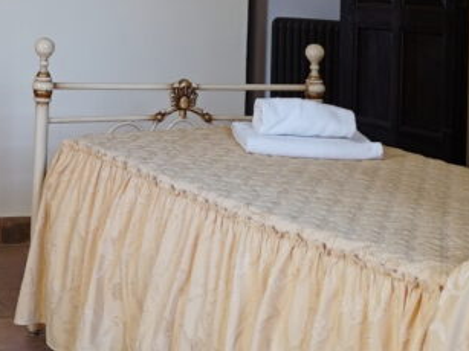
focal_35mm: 79
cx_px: 20
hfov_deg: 23.7
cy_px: -63
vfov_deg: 17.7
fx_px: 1075
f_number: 4
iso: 640
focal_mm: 16.5
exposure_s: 1/160
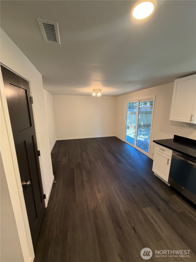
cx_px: 98
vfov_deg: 102.1
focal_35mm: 14
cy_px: 131
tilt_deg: -10.7
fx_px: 106
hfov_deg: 85.7
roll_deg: -1.4
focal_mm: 2.22
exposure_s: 1/60
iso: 250
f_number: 2.2
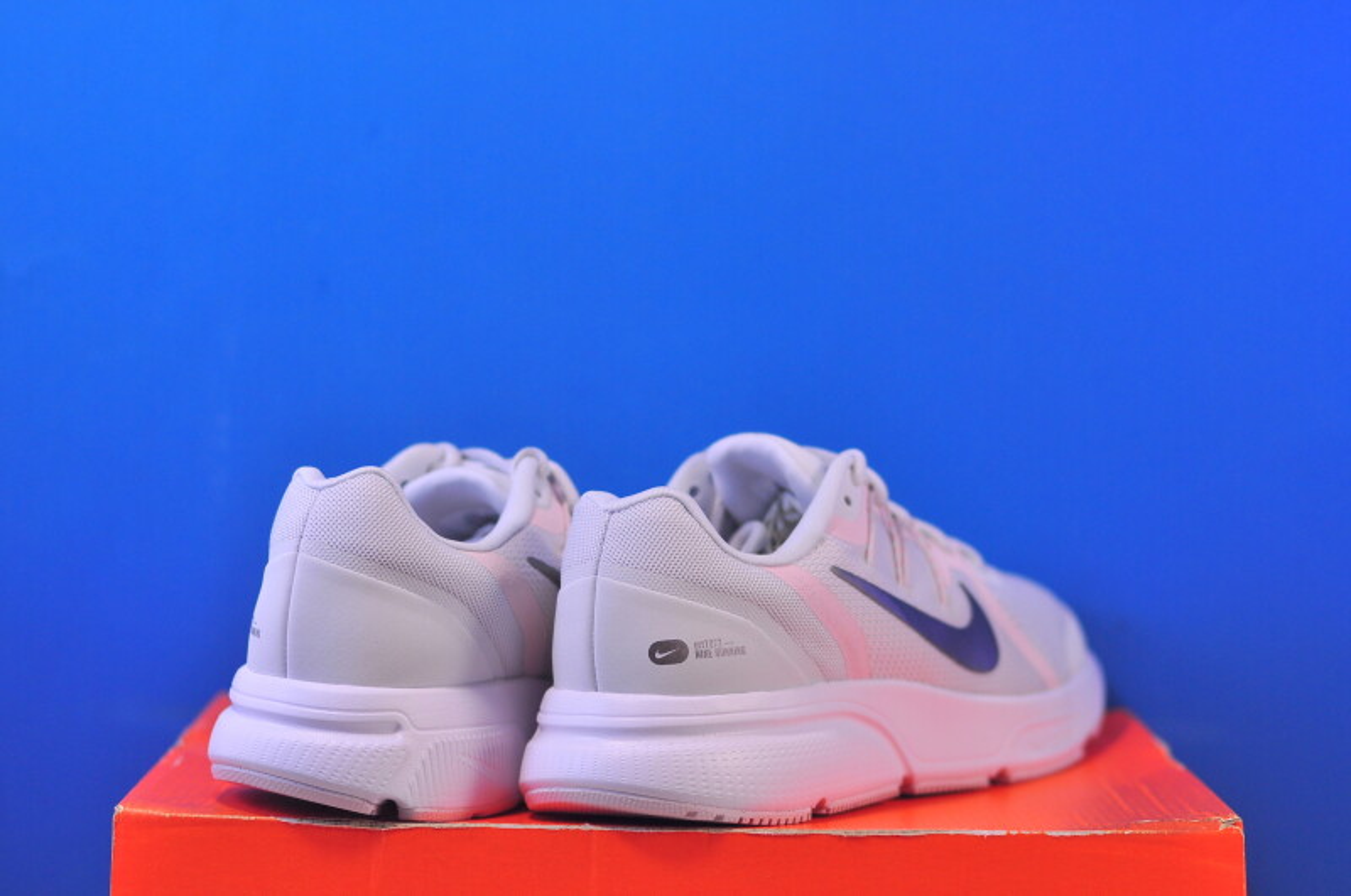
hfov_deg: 27.0
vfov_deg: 18.1
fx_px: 2811
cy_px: 448
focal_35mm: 75
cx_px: 676
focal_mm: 50
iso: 250
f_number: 2.5
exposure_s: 1/320
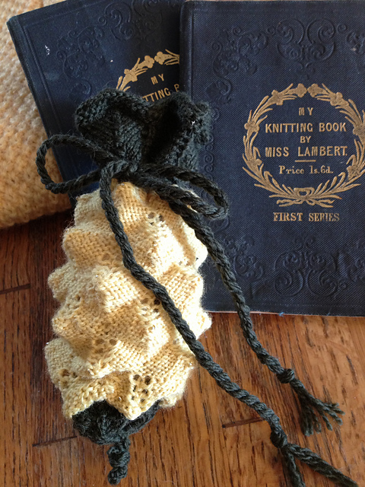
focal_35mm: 35
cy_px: 244
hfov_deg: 40.7
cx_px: 182
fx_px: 492
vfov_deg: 52.6
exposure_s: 1/20
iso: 200
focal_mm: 4.28
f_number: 2.4
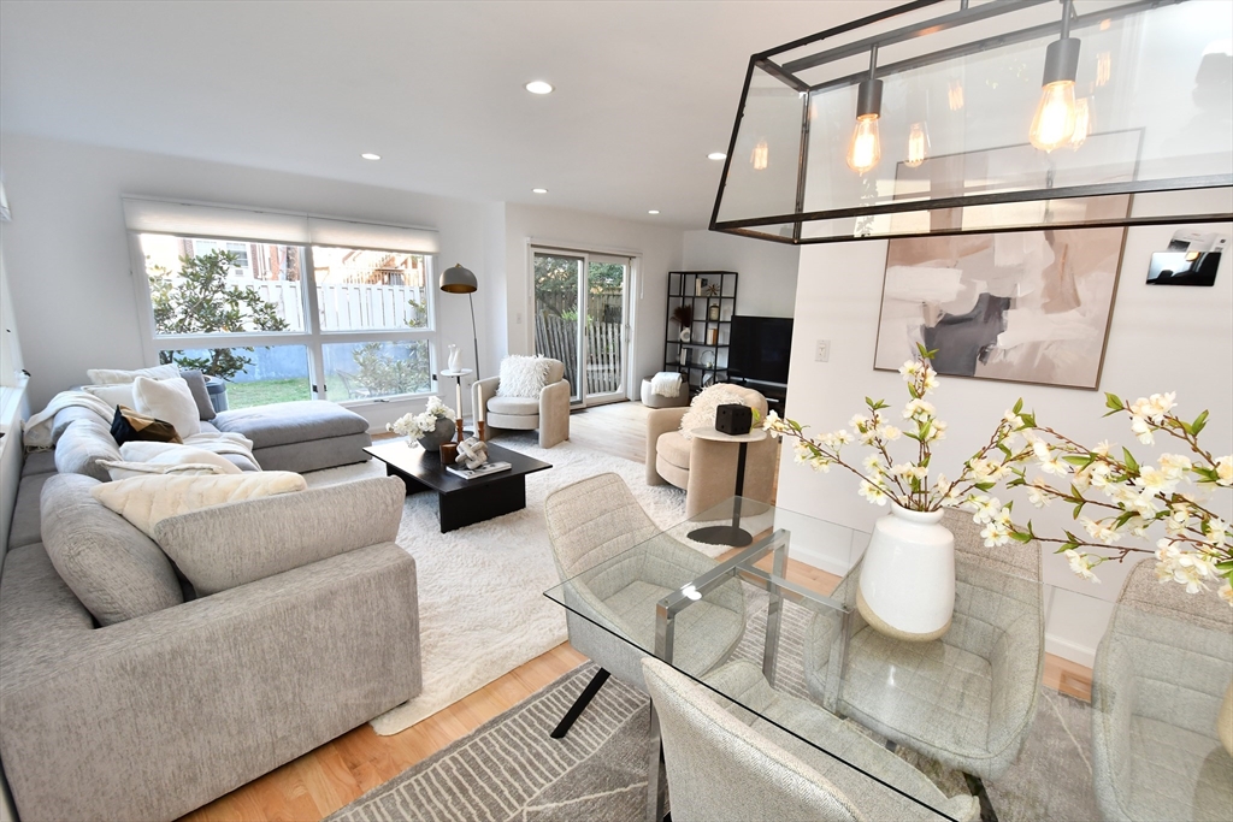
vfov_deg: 77.3
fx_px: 514
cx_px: 616
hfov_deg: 100.4
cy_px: 411
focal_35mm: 15
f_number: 8
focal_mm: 10
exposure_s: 1/40
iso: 640
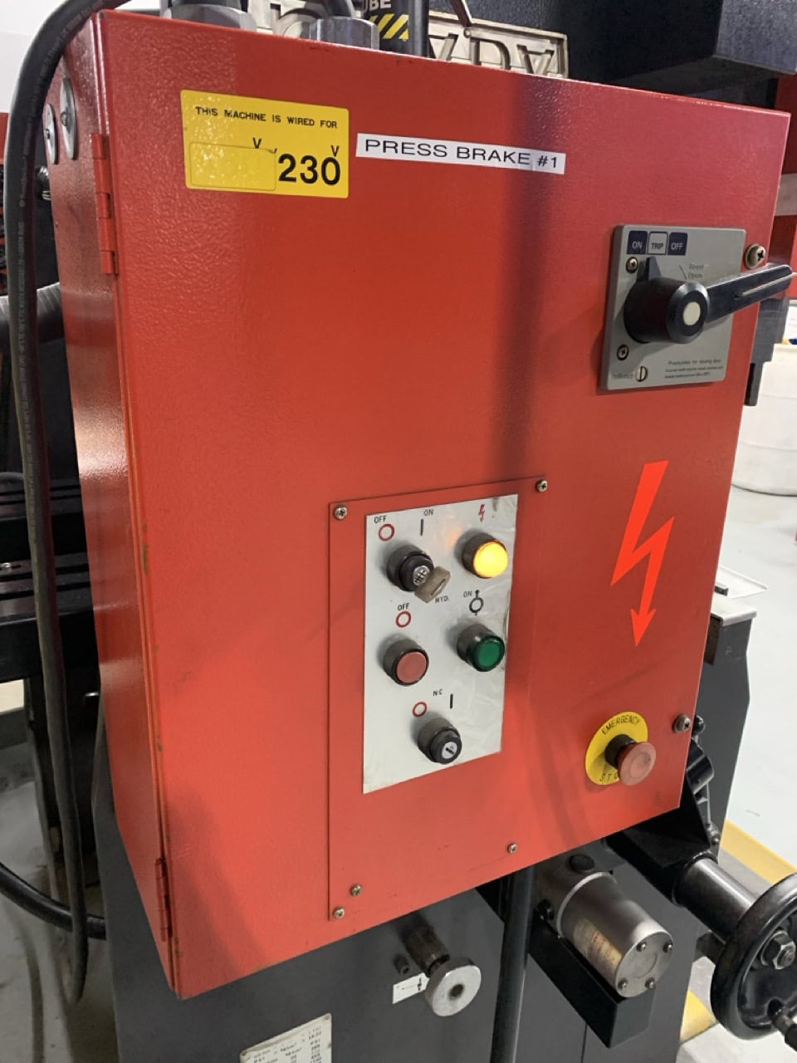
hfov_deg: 53.1
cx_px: 398
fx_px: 798
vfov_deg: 67.3
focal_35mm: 26
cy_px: 532
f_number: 1.8
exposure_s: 1/40
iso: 400
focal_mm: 4.2
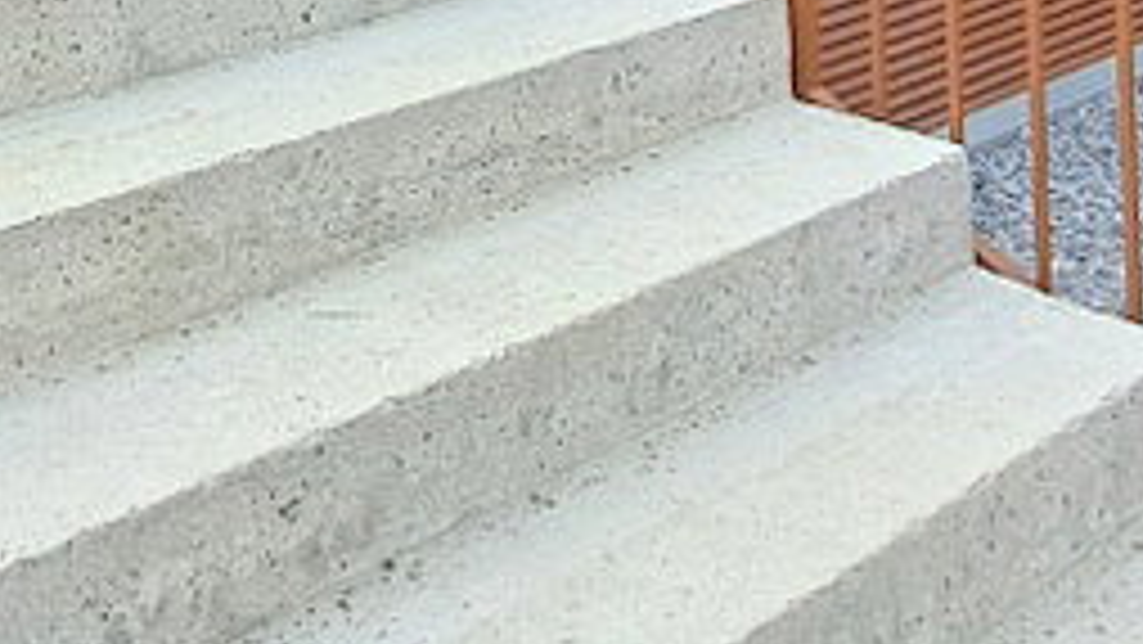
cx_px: 284
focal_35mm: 55
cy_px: -486
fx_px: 1667
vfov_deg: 17.9
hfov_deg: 36.9
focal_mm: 1.64
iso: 40
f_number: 2.2
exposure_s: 1/824
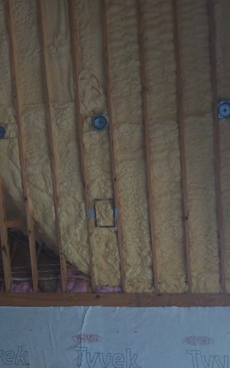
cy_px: 181
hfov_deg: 42.0
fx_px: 291
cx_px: 63
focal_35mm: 29
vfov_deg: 64.7
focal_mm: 3.54
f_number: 2
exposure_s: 1/165
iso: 100
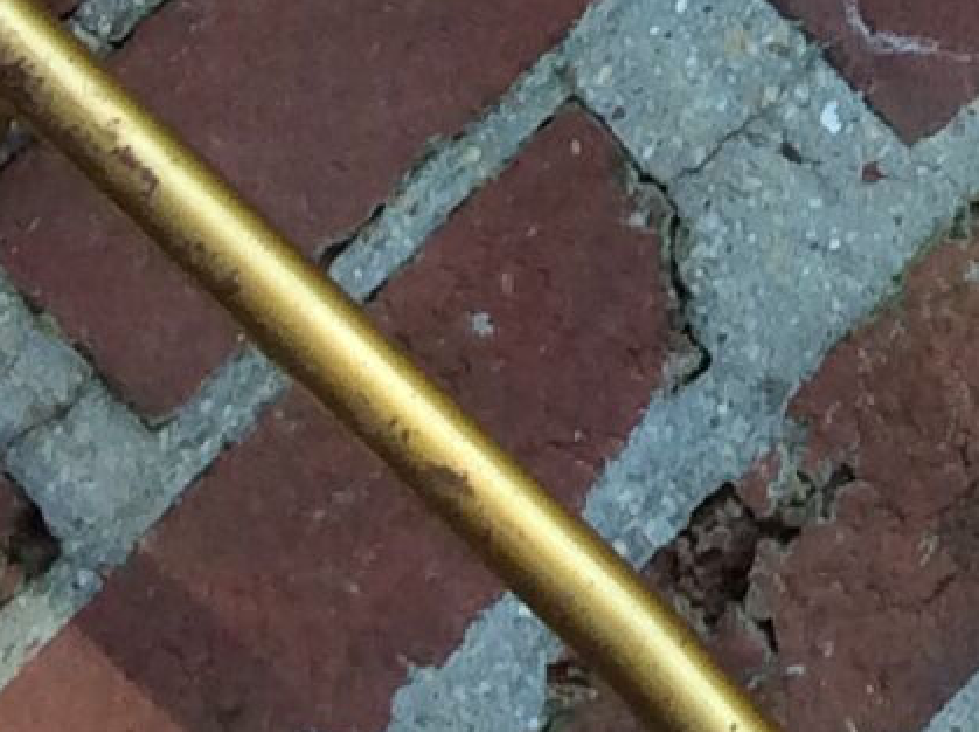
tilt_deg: -78.8
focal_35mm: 198
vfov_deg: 7.1
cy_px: -999
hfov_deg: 9.5
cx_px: 1734
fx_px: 5592
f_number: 2.4
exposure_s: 1/100
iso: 32
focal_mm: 3.3
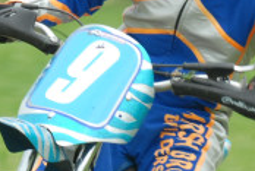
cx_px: 57
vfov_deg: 1.0
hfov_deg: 1.5
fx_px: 9540
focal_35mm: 1343
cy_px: 183
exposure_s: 1/320
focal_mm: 195
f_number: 8
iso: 400
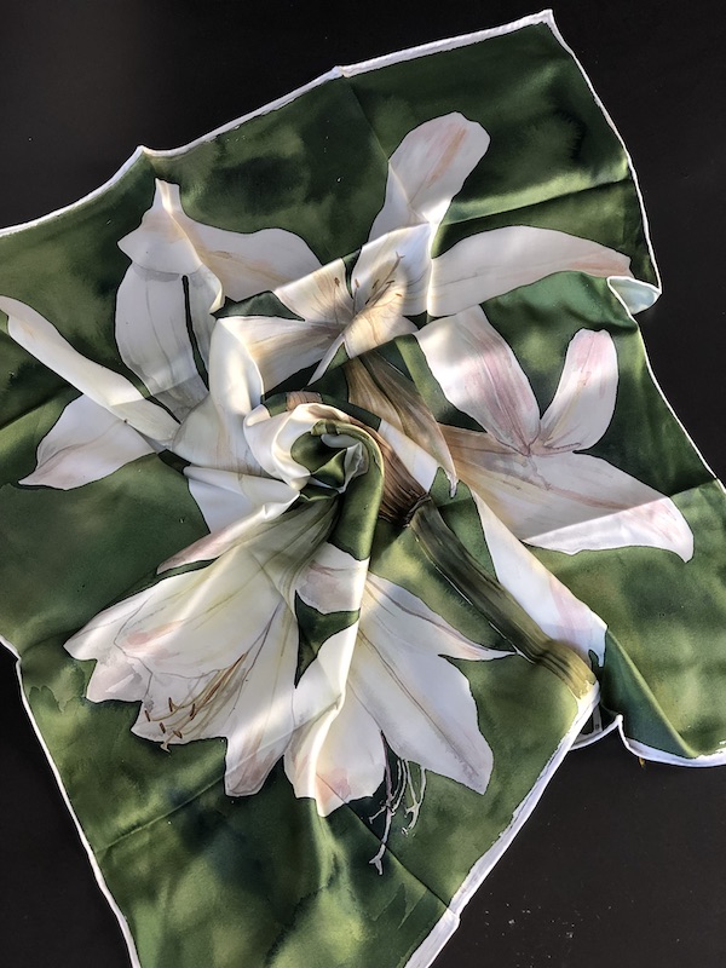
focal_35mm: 57
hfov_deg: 25.7
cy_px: 484
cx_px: 363
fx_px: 1594
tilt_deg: -61.9
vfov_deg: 33.8
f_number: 2.8
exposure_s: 1/33
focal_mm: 6.6
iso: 64
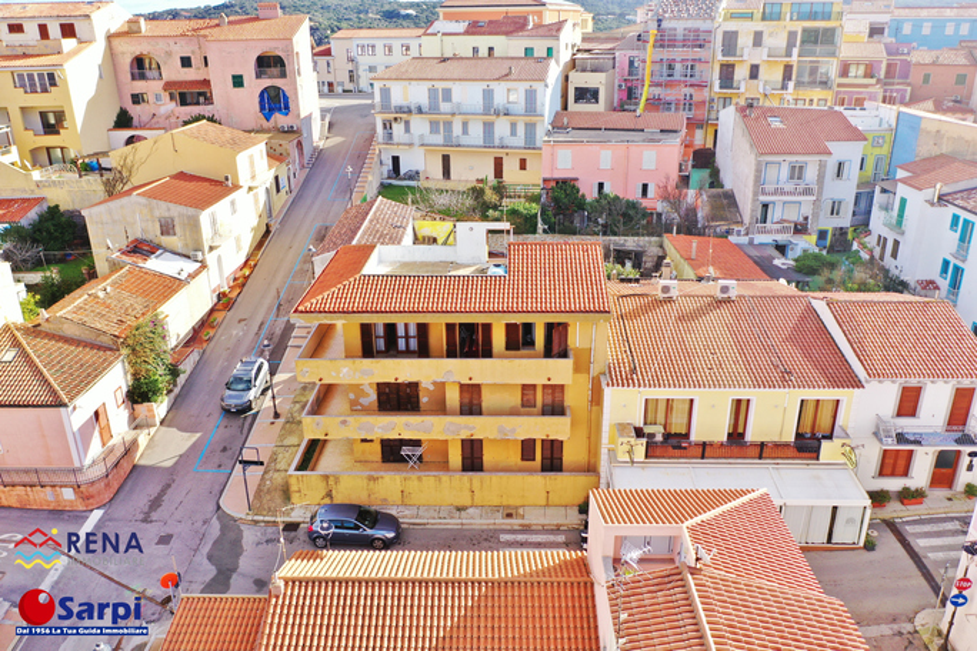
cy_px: 326
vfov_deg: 46.4
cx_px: 488
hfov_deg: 65.5
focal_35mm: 28
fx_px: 760
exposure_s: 1/30
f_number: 3.2
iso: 100
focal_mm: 10.26
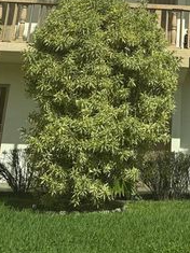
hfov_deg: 20.7
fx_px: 498
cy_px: -49
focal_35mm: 68
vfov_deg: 25.7
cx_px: 203
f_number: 1.78
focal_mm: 6.76
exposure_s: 1/6173
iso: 80
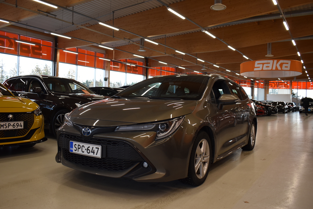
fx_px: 261
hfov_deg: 61.9
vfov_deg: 43.6
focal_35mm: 30
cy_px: 104
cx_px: 156
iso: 400
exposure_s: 1/125
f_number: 5.6
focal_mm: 20
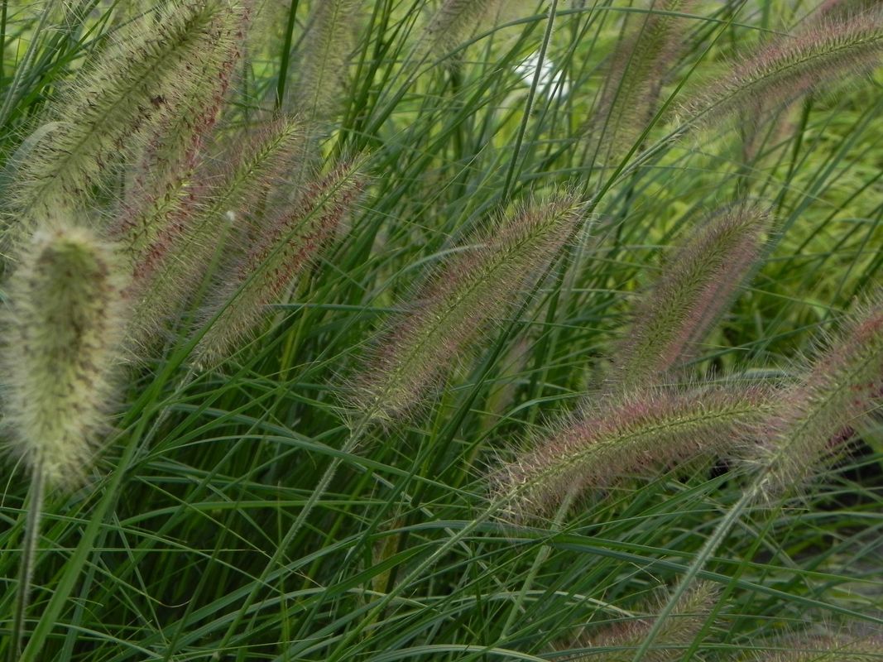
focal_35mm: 144
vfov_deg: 10.3
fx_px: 3673
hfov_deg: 13.7
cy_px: 331
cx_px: 442
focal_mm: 25.7
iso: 160
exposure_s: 1/20
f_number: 5
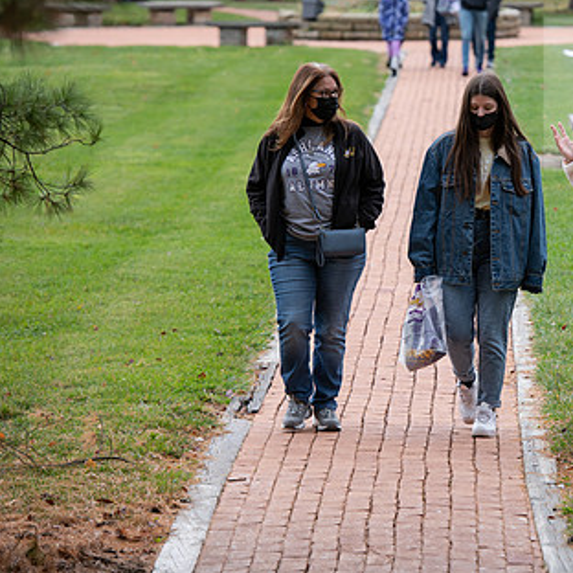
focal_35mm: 237
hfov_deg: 7.4
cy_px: 240
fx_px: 4438
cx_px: 489
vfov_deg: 7.4
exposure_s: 1/400
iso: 250
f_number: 4.5
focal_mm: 150
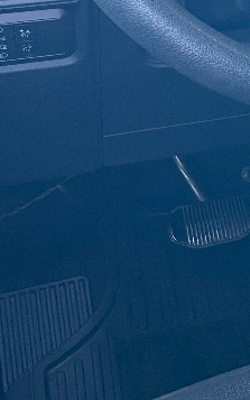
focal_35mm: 79
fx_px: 862
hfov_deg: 15.1
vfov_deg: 25.0
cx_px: 397
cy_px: 3
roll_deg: -1.6
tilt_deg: -19.2
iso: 125
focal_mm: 4.2
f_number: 1.6
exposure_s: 1/70
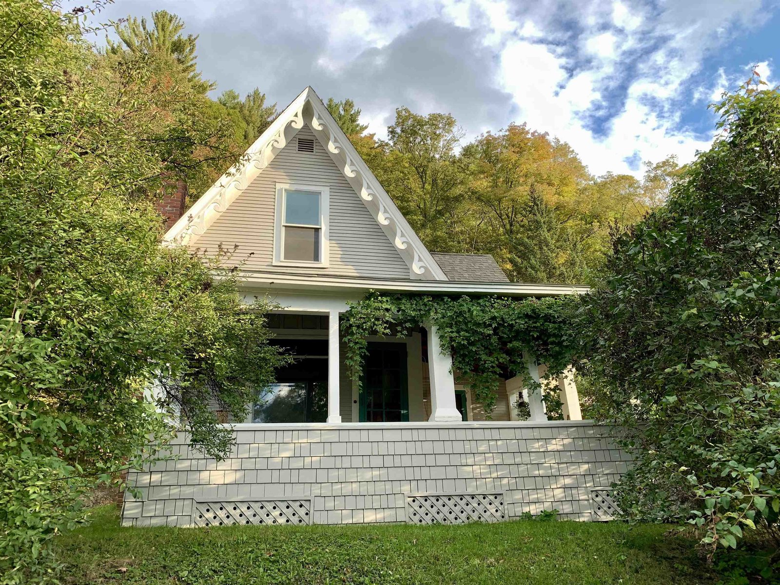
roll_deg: +1.3
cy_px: 292
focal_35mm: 26
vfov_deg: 53.1
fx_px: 586
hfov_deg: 67.3
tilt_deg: +21.5
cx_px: 390
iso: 25
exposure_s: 1/567
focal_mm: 4.25
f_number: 1.8
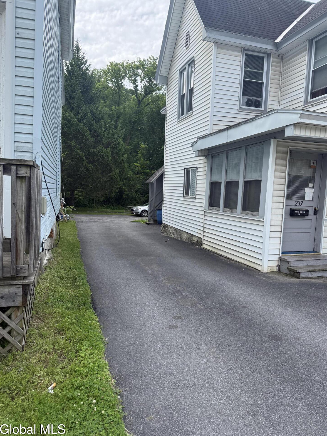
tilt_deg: -4.5
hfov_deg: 54.9
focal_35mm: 25
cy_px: 223
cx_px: 168
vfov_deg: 69.4
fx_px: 315
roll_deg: -2.9
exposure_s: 1/1901
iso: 100
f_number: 1.78
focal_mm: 6.76
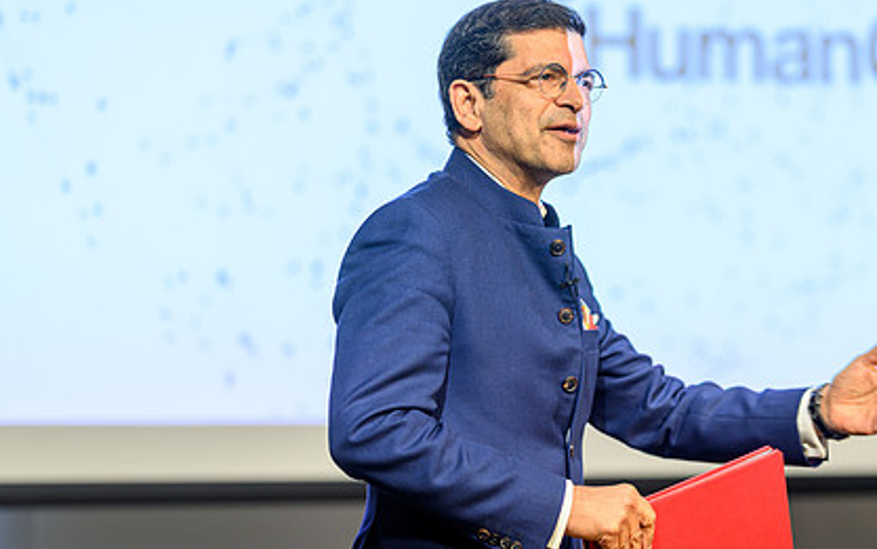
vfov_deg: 6.8
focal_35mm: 192
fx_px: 4591
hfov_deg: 10.9
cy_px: 228
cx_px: 595
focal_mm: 135
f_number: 1.8
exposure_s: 1/125
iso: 140
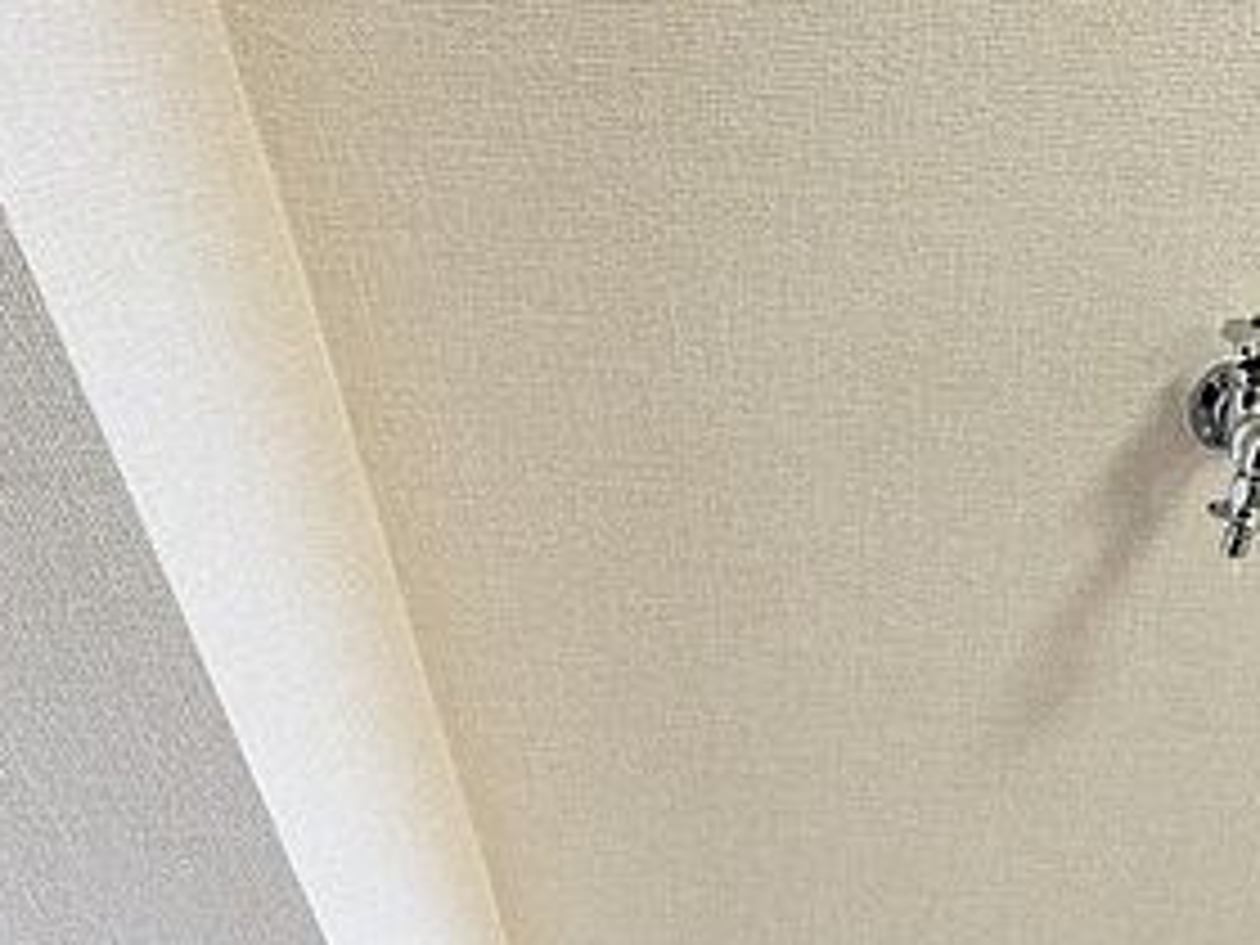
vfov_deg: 36.6
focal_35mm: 32
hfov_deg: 54.0
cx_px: 954
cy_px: 1062
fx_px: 1165
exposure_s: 1/40
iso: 724
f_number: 2.2
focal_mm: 1.83
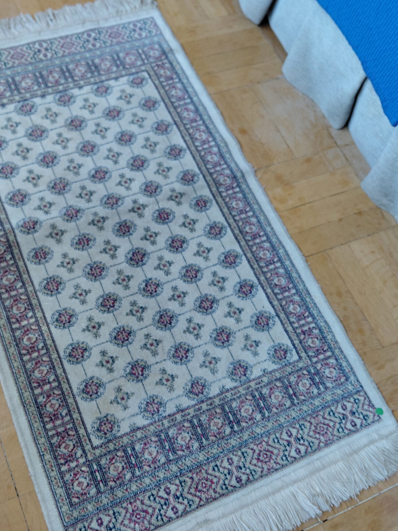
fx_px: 567
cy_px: 268
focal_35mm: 37
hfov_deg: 38.3
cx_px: 135
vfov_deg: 50.1
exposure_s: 1/60
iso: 160
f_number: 1.8
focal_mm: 4.69
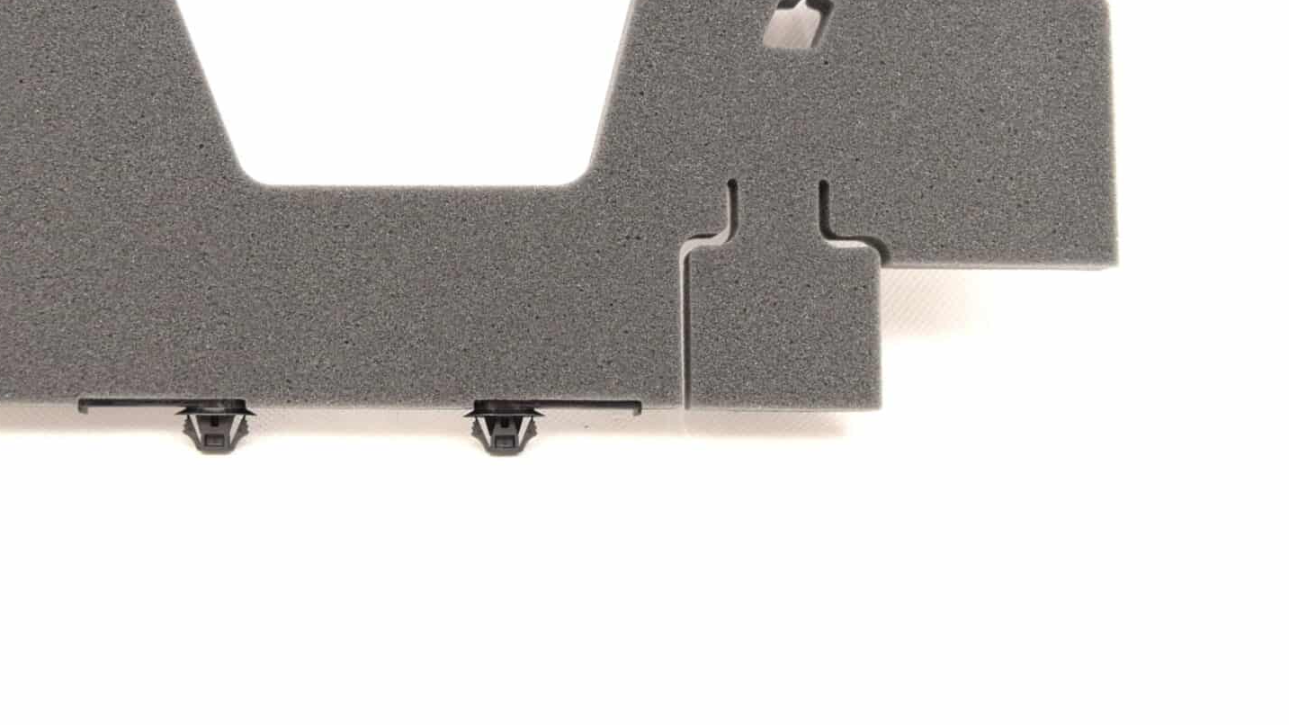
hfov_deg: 39.5
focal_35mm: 52
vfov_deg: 22.9
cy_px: 175
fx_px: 1769
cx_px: 405
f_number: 5
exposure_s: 1/100
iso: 400
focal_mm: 23
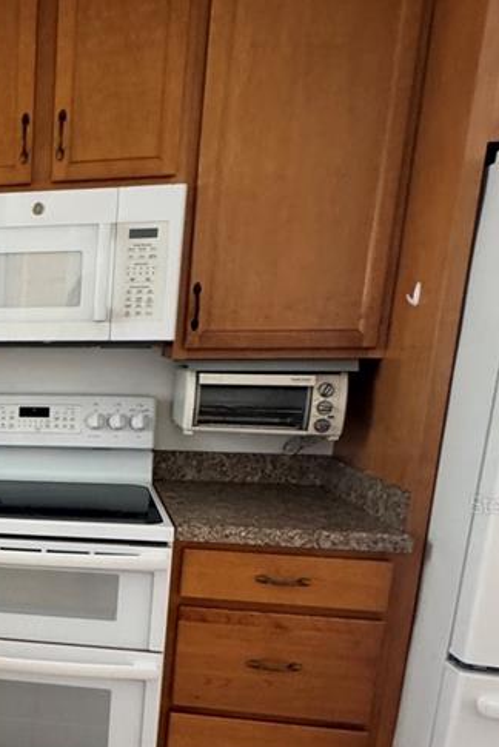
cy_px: 504
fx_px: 747
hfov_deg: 30.7
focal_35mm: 36
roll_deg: +2.3
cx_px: -114
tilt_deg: -12.1
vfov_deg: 52.0
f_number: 2.2
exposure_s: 1/60
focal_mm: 2.22
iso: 320
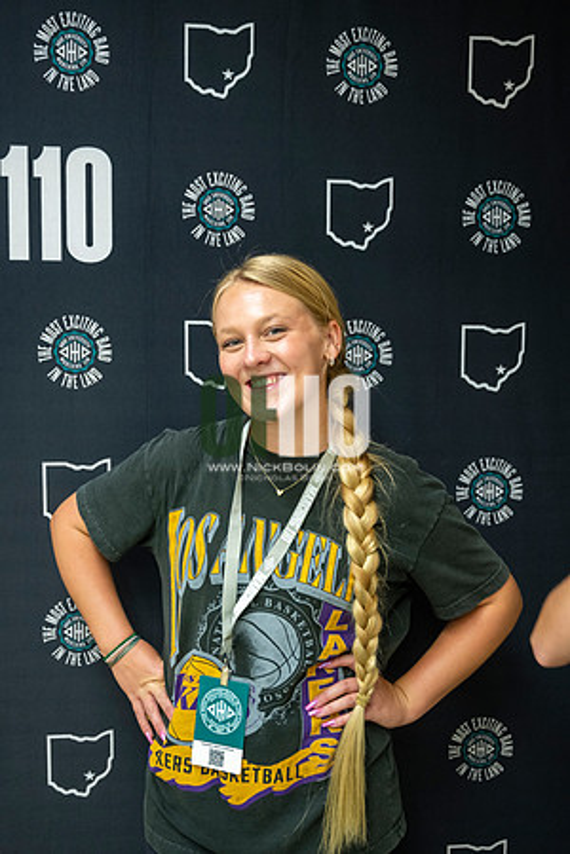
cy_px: 427
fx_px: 879
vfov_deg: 51.9
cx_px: 285
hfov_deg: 35.9
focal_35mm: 37
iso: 1250
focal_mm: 37
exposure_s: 1/60
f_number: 4
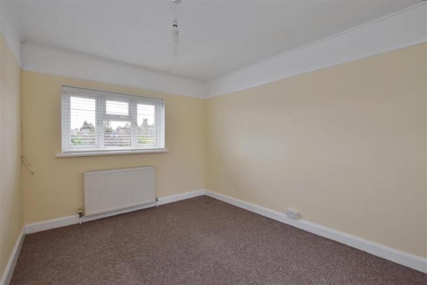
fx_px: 178
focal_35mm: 15
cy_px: 142
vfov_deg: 77.3
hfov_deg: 100.4
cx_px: 214
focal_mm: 10
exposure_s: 1/20
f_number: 11
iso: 400
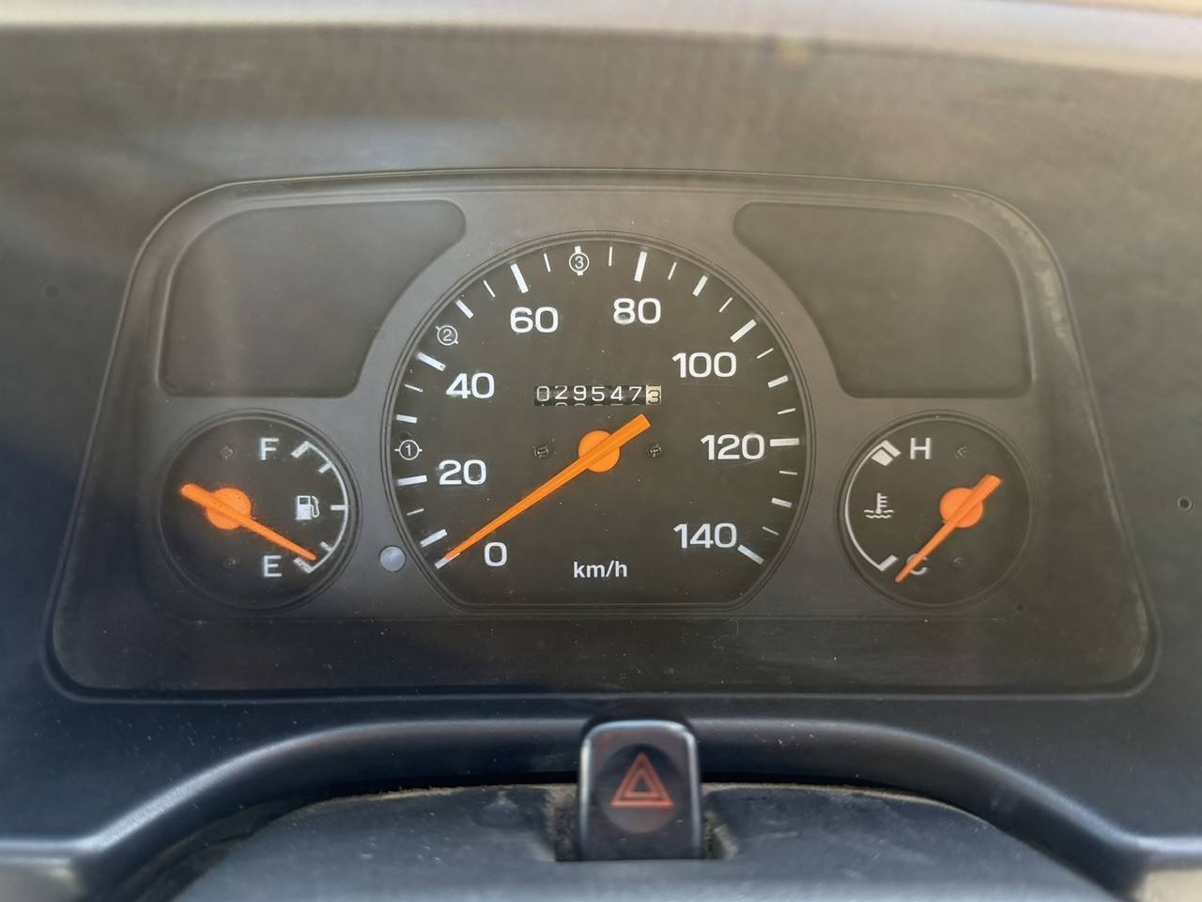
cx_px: 601
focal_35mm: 24
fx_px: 833
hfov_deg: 71.6
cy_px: 451
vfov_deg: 56.8
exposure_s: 1/188
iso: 200
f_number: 1.78
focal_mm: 6.76
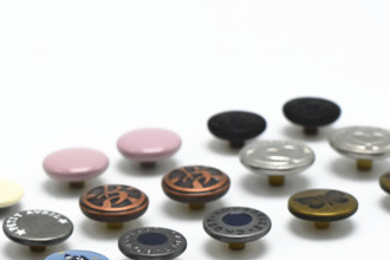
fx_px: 2091
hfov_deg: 10.5
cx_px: -22
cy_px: 306
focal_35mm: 193
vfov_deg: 7.1
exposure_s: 1/250
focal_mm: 50
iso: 800
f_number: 8
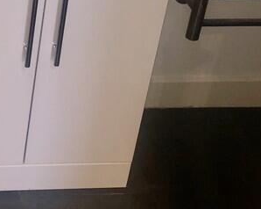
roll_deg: -1.4
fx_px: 726
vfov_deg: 15.6
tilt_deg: -27.1
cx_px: -118
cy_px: -58
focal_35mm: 94
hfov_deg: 18.3
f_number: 1.8
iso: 80
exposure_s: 1/15
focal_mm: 4
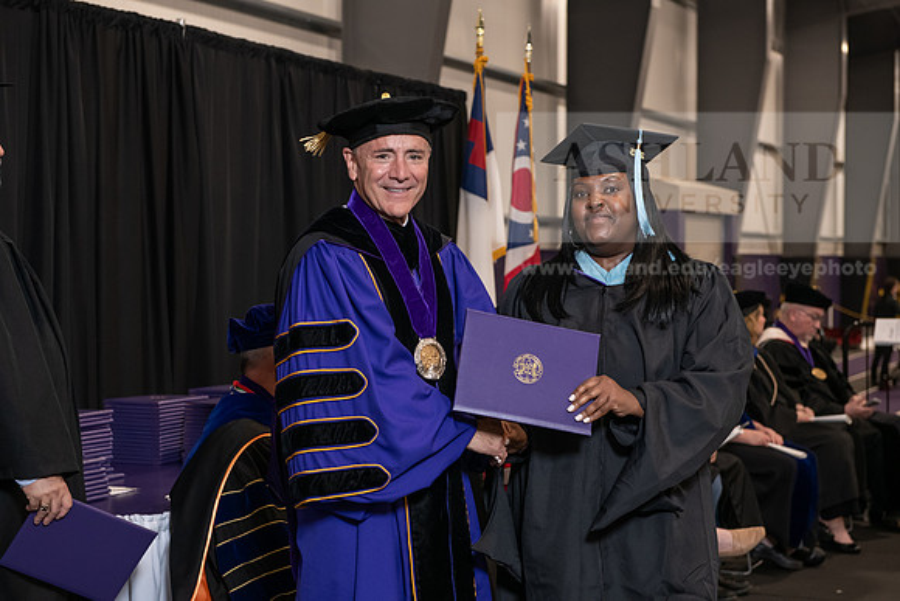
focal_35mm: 66
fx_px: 1650
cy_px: 300
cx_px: 450
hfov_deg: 30.5
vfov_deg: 20.6
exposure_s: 1/125
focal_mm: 66
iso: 2000
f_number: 5
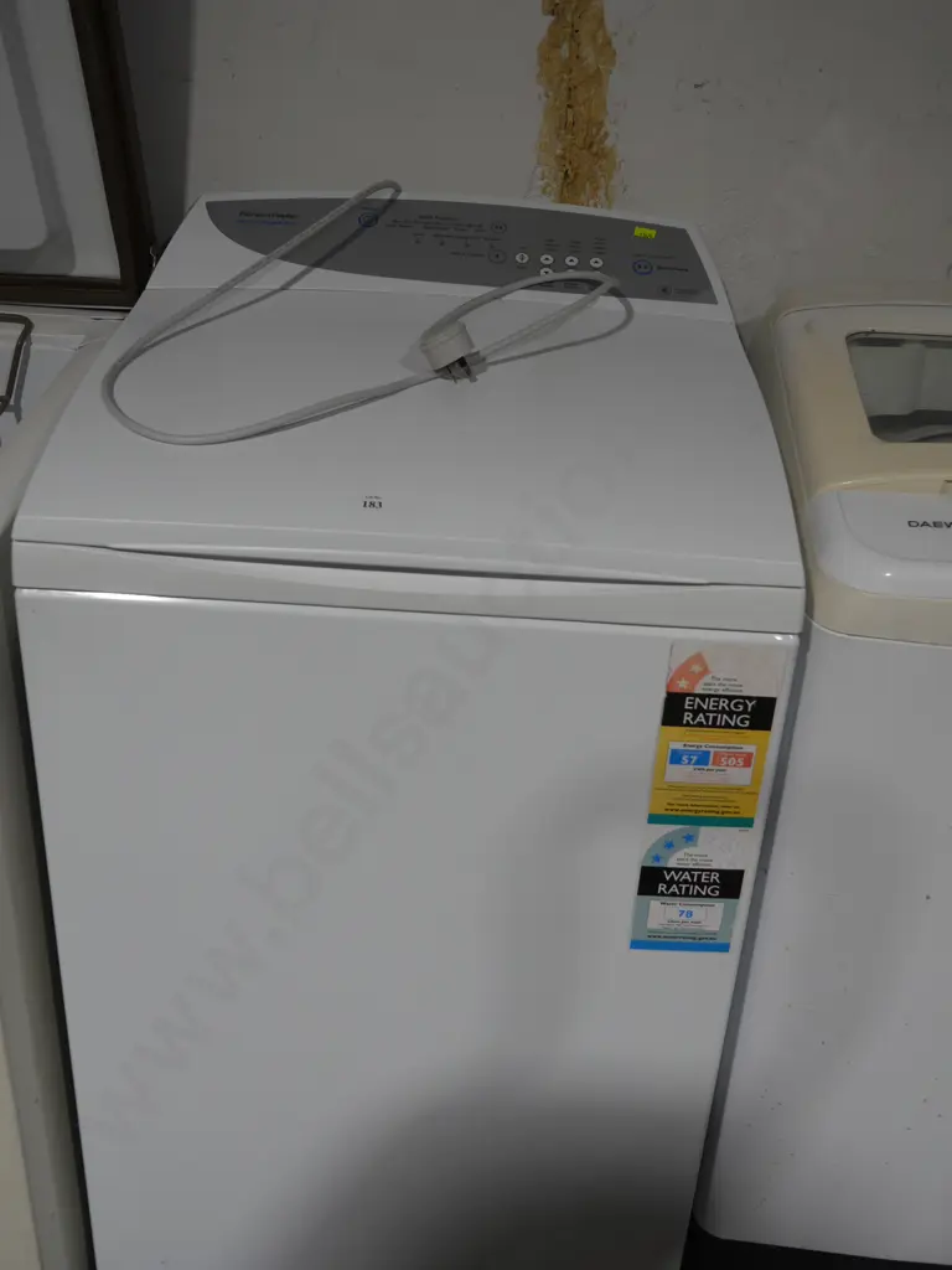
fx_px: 1467
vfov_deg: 46.8
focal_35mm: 40
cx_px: 476
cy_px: 635
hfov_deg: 36.0
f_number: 4.5
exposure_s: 1/60
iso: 200
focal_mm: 20
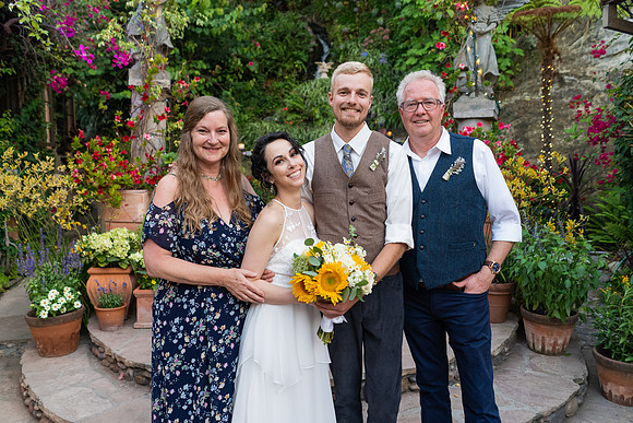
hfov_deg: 65.5
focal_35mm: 28
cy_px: 212
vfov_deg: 46.4
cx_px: 316
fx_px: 492
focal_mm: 28
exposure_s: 1/250
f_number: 3.2
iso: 500
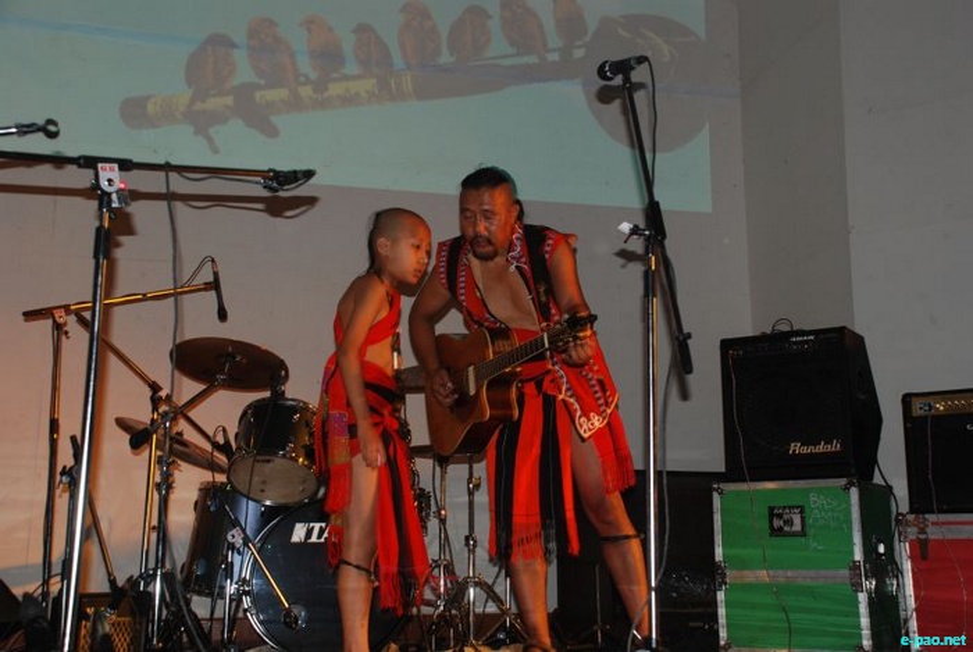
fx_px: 1299
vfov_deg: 28.2
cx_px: 486
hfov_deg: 41.1
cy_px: 326
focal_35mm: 48
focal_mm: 32
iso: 320
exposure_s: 1/8
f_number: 7.1
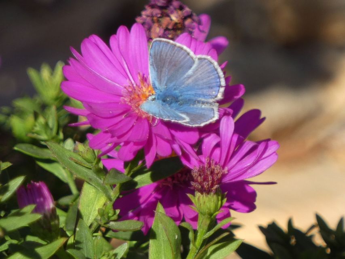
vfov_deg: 1.7
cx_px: 172
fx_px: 8523
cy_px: 130
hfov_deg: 2.3
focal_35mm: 855
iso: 100
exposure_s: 1/125
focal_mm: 153.1
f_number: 5.6
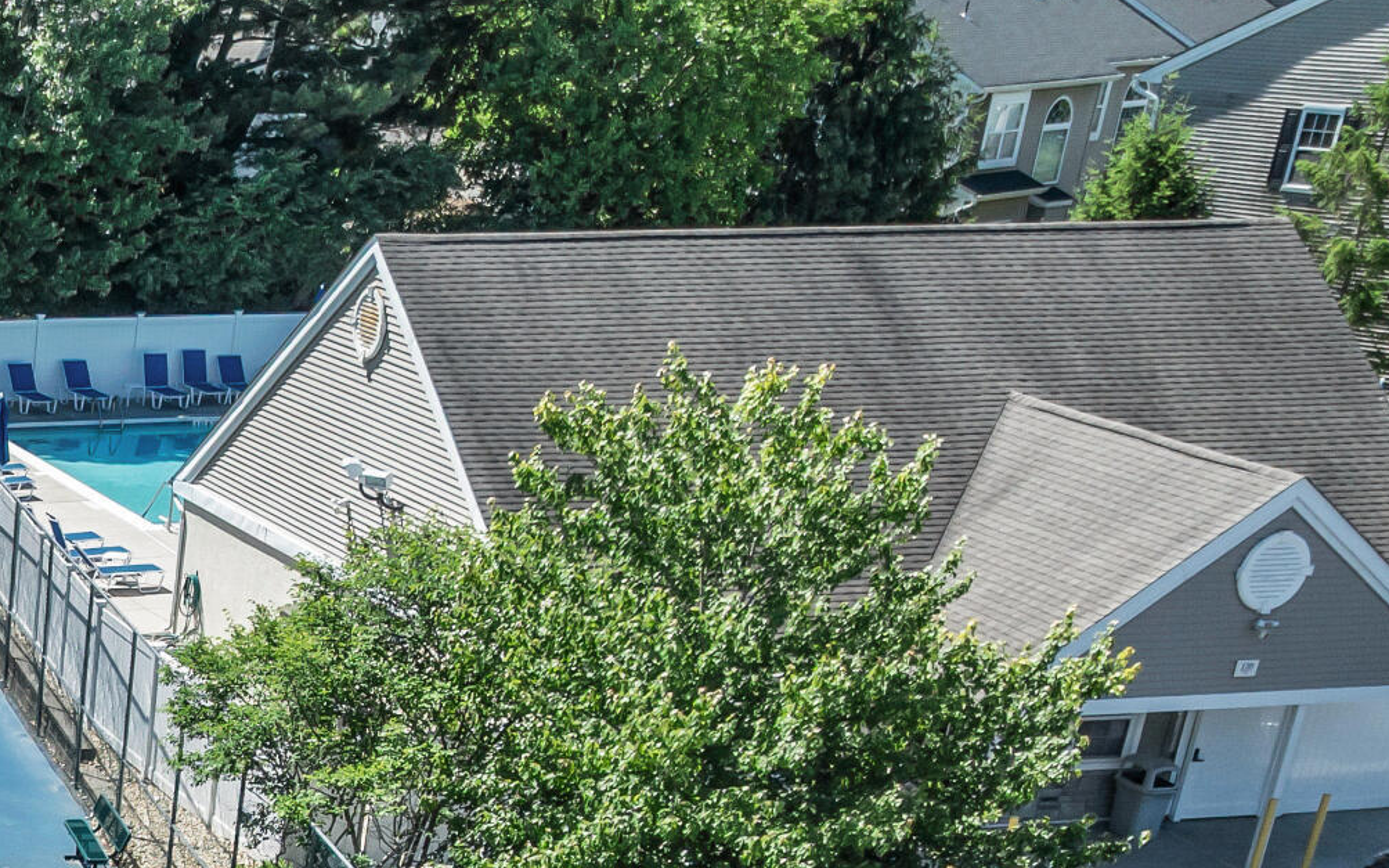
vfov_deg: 15.1
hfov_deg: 23.3
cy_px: 1515
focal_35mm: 76
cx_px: -516
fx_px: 2876
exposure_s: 1/500
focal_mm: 12.29
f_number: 2.8
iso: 120
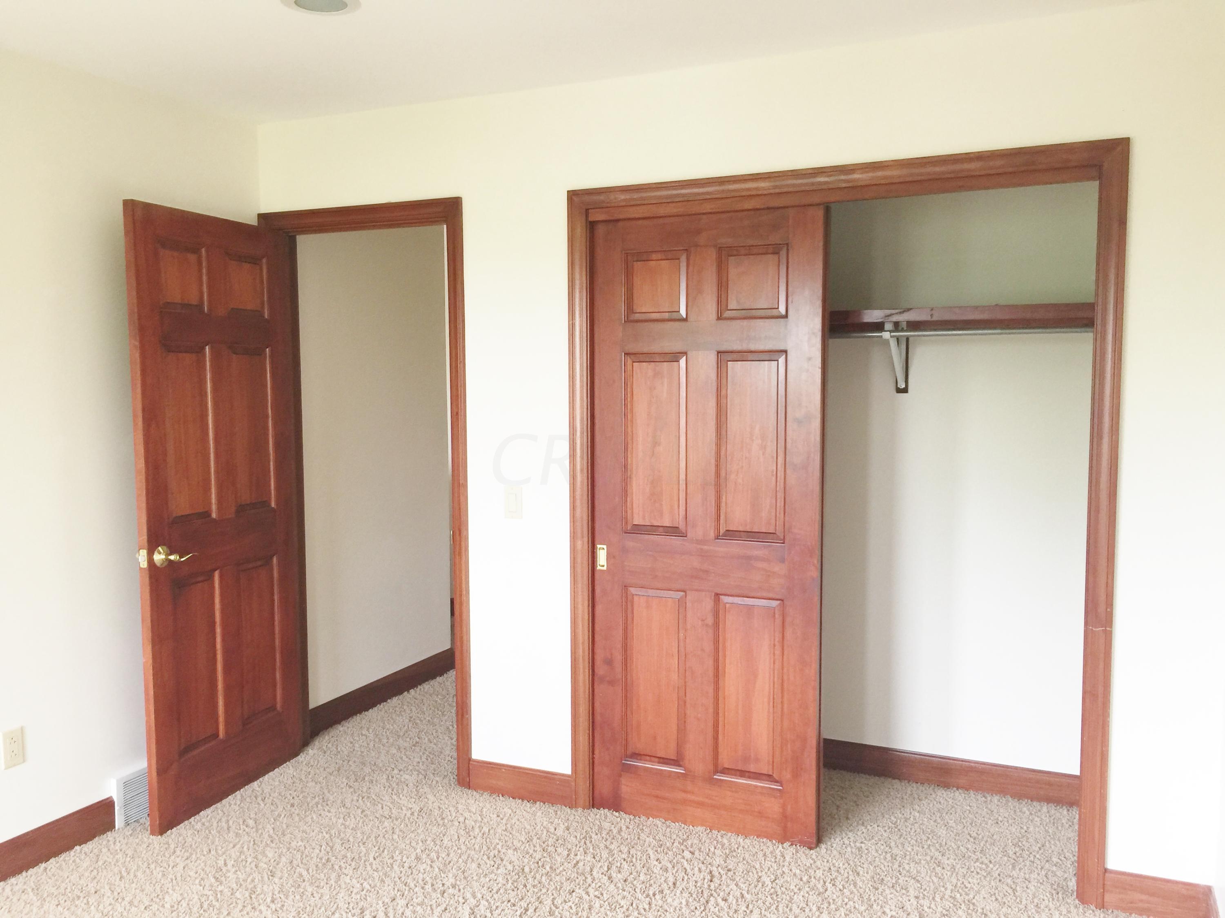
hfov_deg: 61.7
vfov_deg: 48.2
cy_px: 459
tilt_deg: -2.2
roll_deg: -0.7
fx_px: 1026
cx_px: 612
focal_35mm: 29
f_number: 2.2
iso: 40
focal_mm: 4.15
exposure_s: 1/15
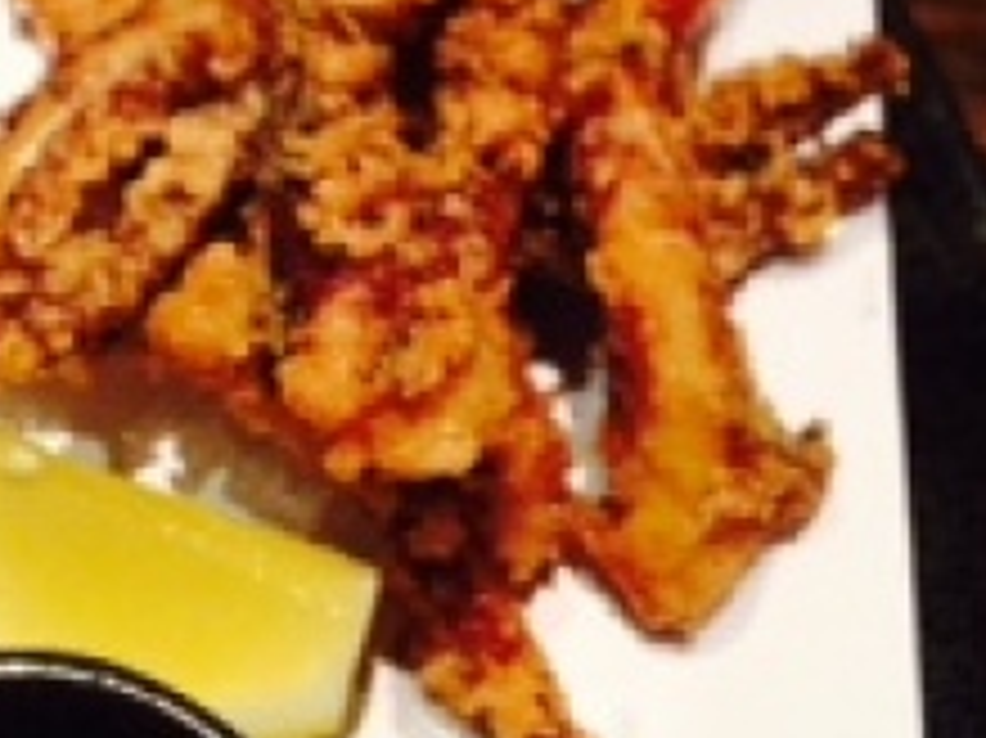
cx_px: 347
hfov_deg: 24.3
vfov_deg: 18.3
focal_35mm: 80
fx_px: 2277
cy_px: 187
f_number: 2.4
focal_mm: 4.28
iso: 400
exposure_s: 1/20
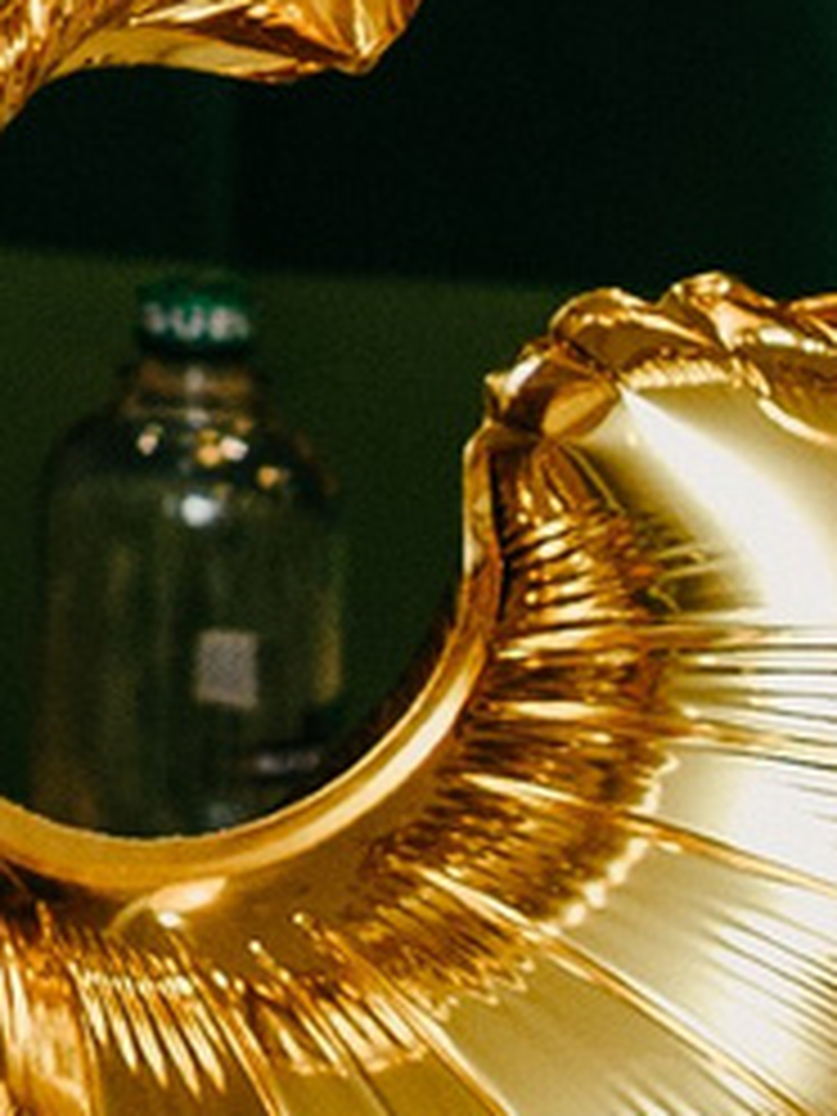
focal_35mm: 331
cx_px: -3754
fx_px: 10671
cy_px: -1833
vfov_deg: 5.7
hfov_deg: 3.9
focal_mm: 28
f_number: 3.5
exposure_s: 1/160
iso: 200
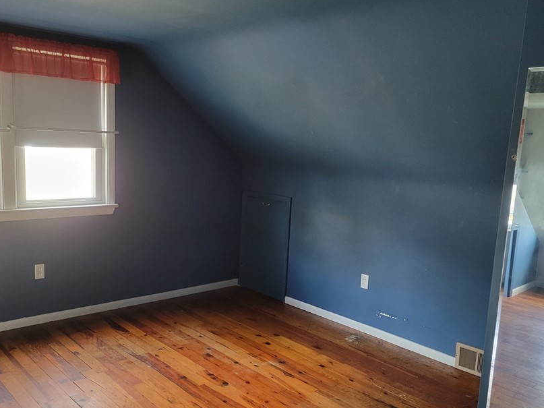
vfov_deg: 42.9
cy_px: 223
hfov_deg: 55.2
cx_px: 242
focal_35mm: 33
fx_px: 519
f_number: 1.8
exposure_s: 1/40
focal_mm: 5.4
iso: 500
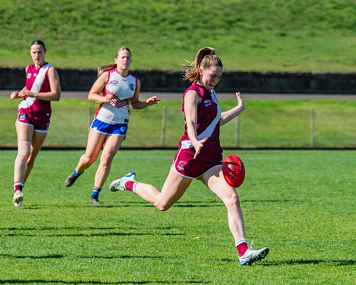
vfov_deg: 3.2
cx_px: 224
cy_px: 112
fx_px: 5038
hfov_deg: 4.0
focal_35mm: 478
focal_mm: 330
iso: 800
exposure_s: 1/1250
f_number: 10
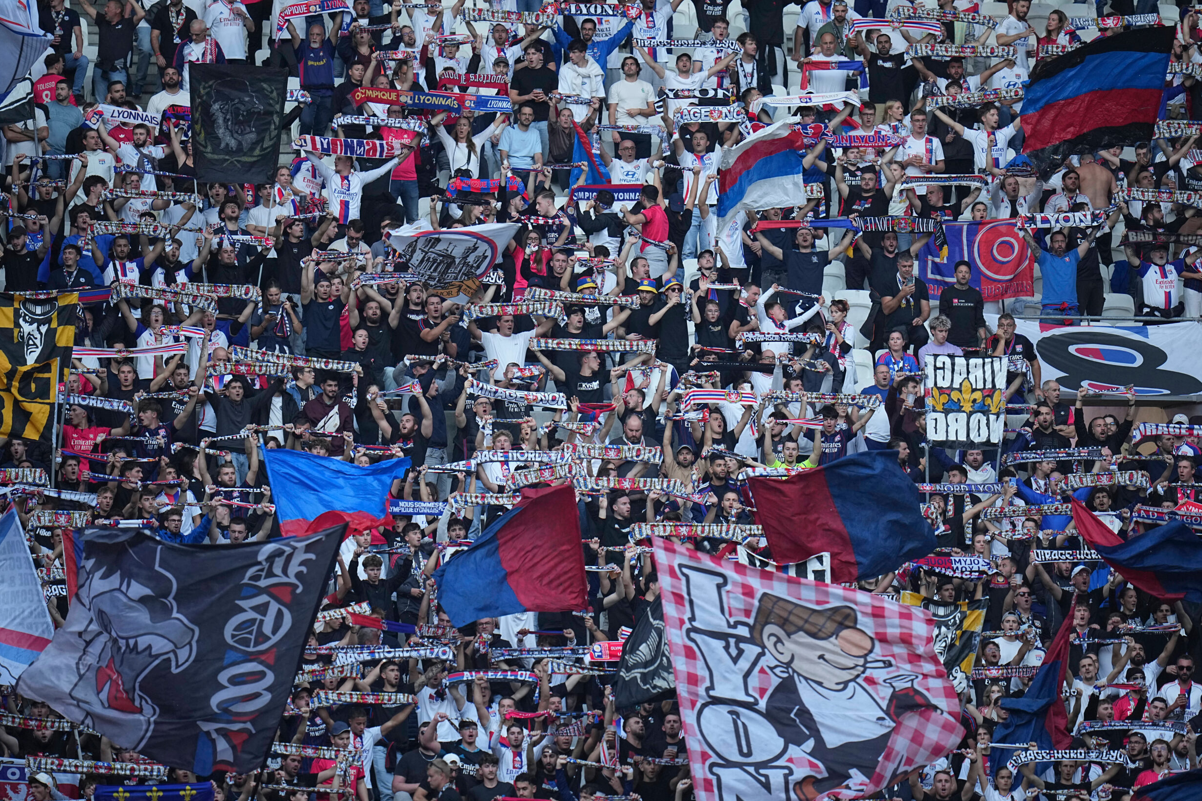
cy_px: 417
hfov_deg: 4.9
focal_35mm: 417
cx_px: 599
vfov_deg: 3.3
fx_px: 13921
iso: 1600
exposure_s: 1/400
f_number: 2.8
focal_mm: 400
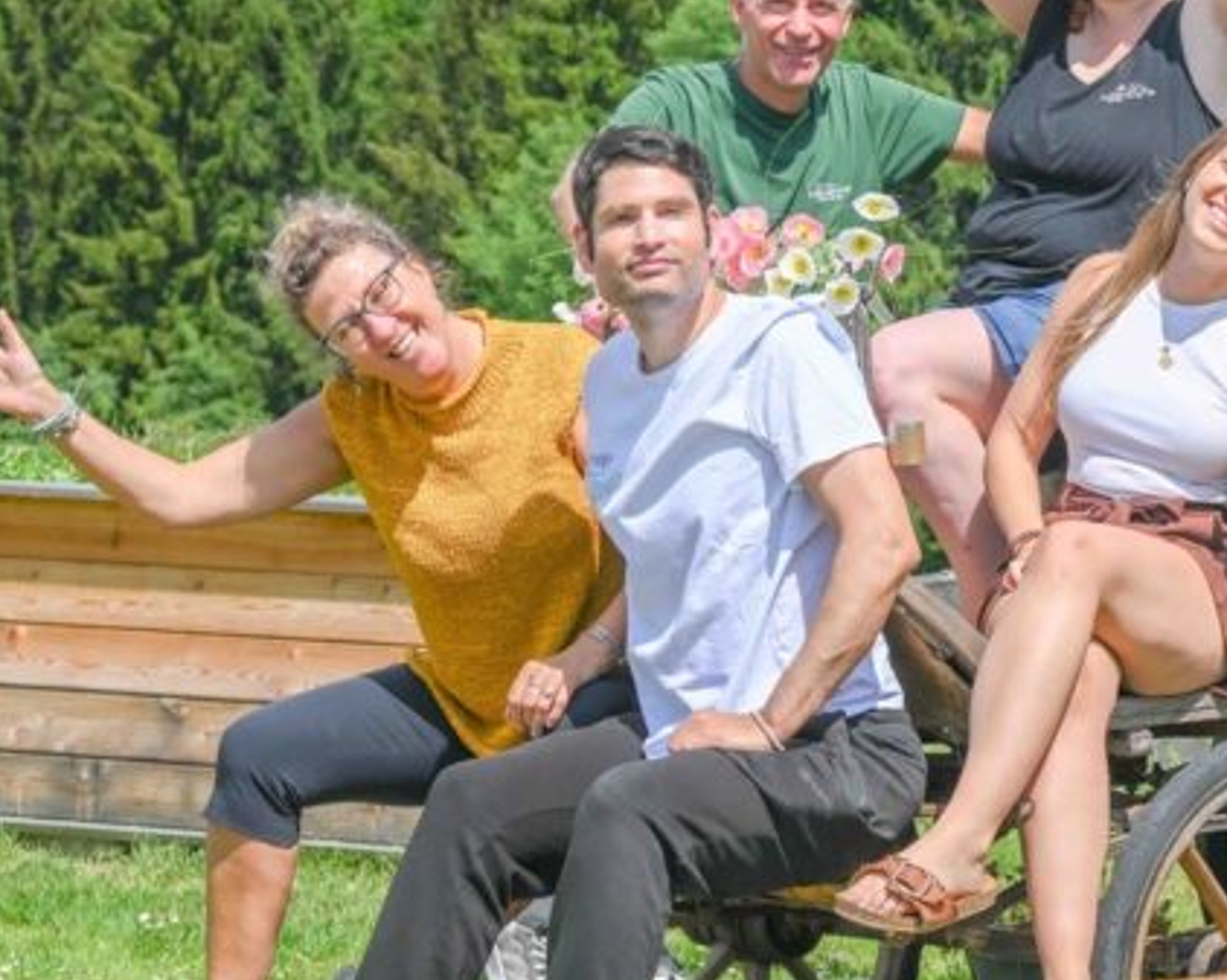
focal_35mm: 114
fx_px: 4137
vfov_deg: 13.5
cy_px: 240
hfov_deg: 16.6
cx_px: 1157
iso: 125
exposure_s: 1/1000
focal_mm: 50
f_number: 5.6
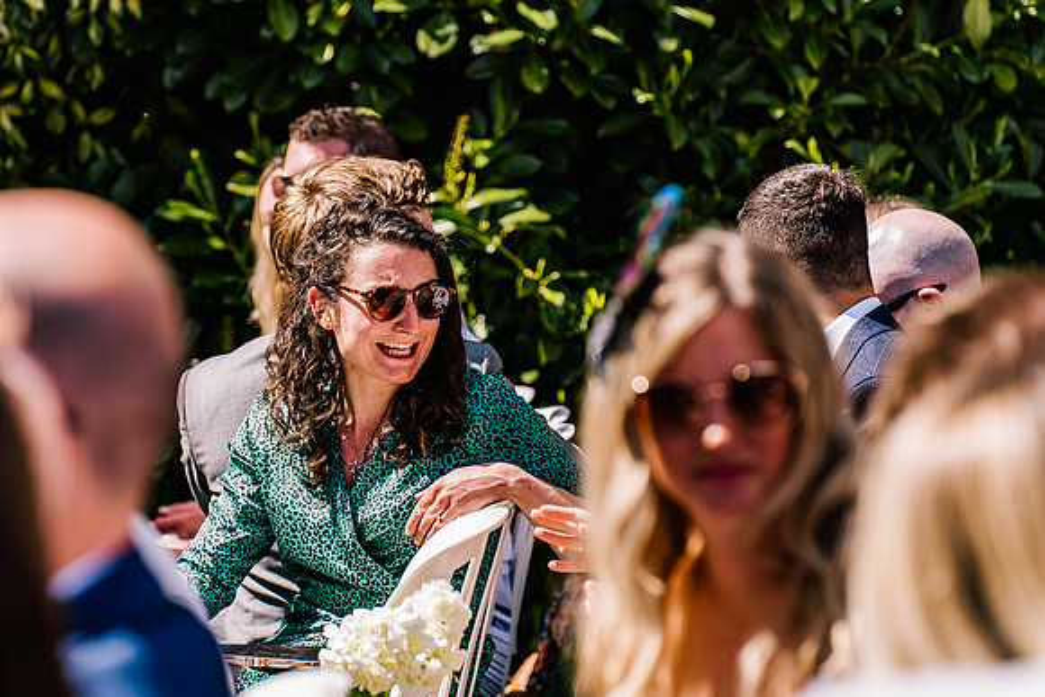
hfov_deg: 11.4
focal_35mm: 180
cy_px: 348
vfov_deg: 7.6
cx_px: 522
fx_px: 5226
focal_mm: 180
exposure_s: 1/1000
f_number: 5
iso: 320
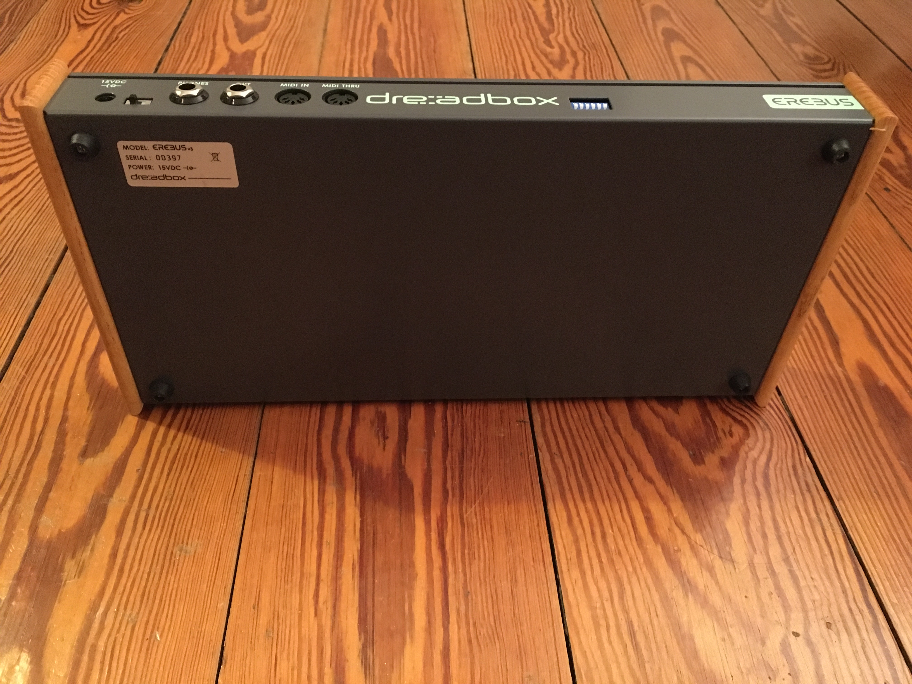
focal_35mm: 29
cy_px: 342
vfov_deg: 48.2
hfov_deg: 61.7
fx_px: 764
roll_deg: -3.8
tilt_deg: -43.2
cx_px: 456
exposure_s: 1/17
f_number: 2.2
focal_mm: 4.15
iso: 800
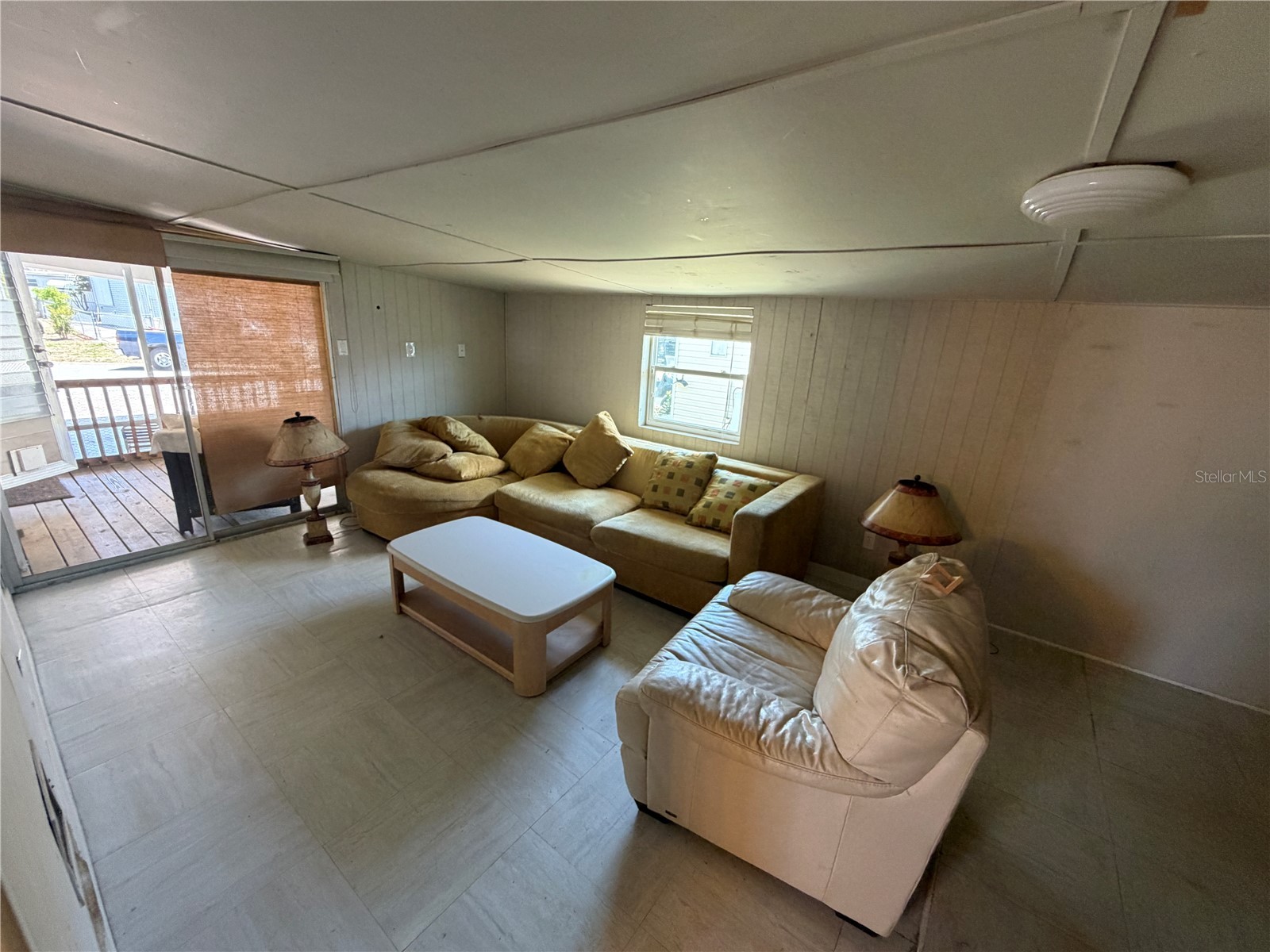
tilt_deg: -15.9
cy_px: 476
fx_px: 514
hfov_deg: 102.1
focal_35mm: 14
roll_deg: -2.7
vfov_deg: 85.7
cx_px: 635
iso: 320
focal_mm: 2.22
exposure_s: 1/60
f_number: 2.2
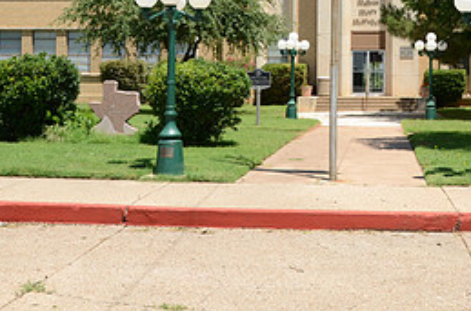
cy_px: 5
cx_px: 395
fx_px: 745
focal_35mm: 57
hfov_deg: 33.8
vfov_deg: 22.7
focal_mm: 17
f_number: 9
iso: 100
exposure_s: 1/160
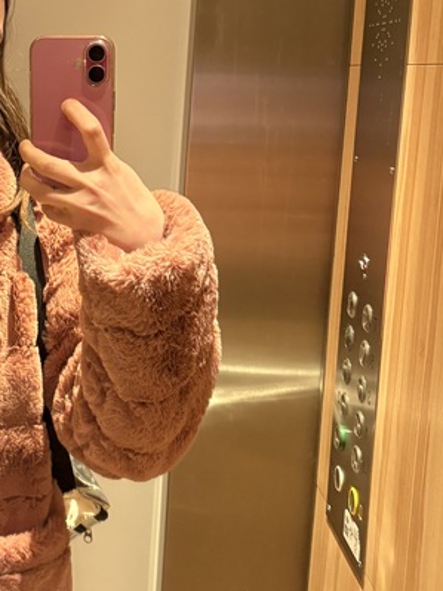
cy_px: 224
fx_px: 1024
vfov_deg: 32.1
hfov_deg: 23.5
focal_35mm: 60
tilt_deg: -7.1
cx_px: 12
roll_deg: -2.4
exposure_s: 1/50
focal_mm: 5.96
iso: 400
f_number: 1.6
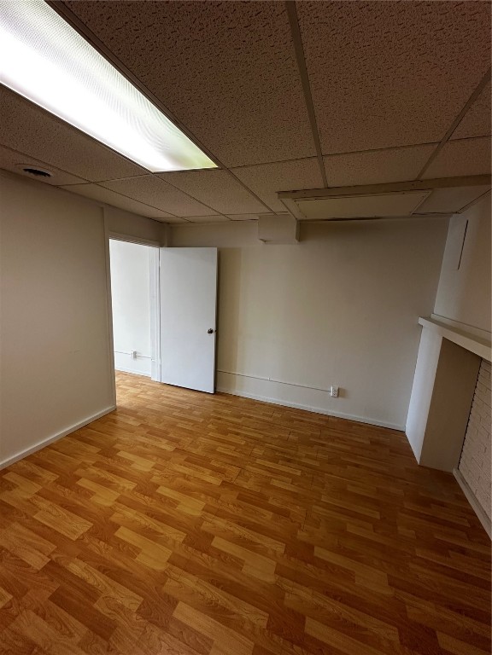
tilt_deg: -6.5
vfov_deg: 102.1
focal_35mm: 14
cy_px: 328
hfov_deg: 85.7
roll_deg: -2.8
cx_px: 246
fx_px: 265
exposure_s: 1/60
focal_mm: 2.22
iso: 200
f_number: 2.2
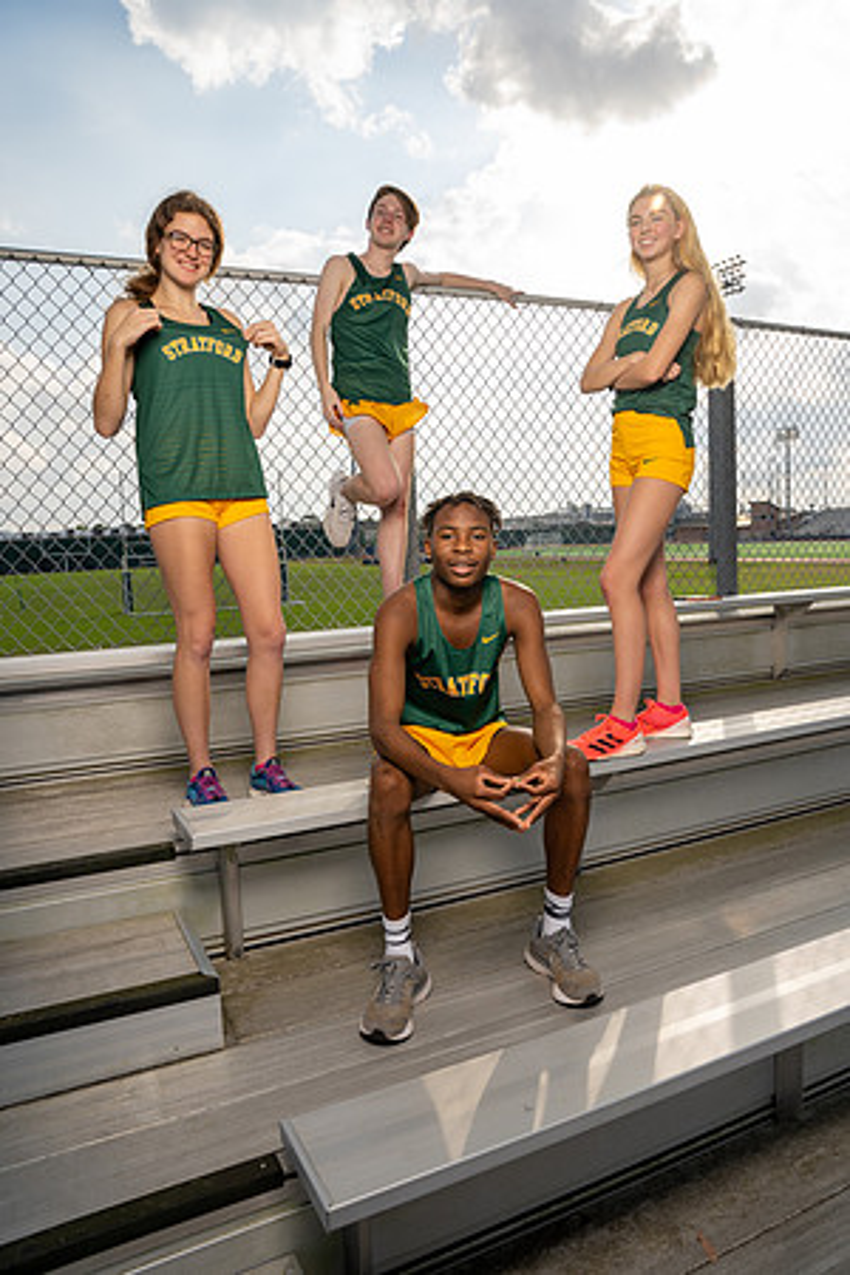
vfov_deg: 73.7
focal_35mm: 24
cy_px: 638
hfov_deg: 53.1
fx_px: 850
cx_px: 425
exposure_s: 1/250
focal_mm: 24
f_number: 8
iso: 125
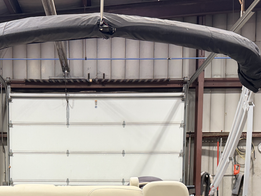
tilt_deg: -2.8
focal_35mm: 55
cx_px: 87
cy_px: 214
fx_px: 415
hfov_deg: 34.6
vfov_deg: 24.8
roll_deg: -0.5
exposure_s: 1/120
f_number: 1.78
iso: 160
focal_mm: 6.76
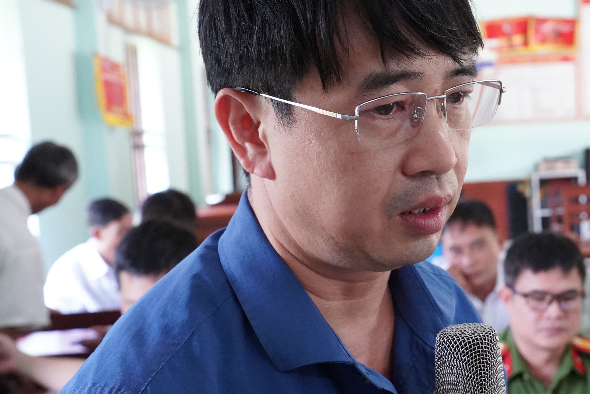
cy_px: 202
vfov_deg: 20.6
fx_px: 1082
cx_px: 429
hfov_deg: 30.1
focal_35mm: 66
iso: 8000
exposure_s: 1/200
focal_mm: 38
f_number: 6.3
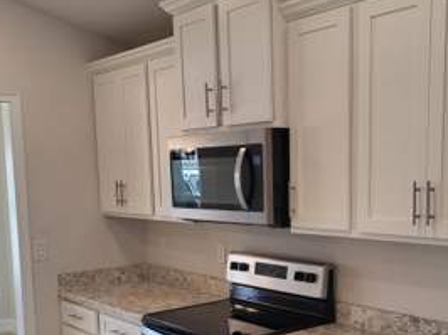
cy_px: 267
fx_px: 608
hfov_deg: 40.3
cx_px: 273
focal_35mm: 47
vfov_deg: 30.1
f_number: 1.8
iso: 125
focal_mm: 5.4
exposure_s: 1/120
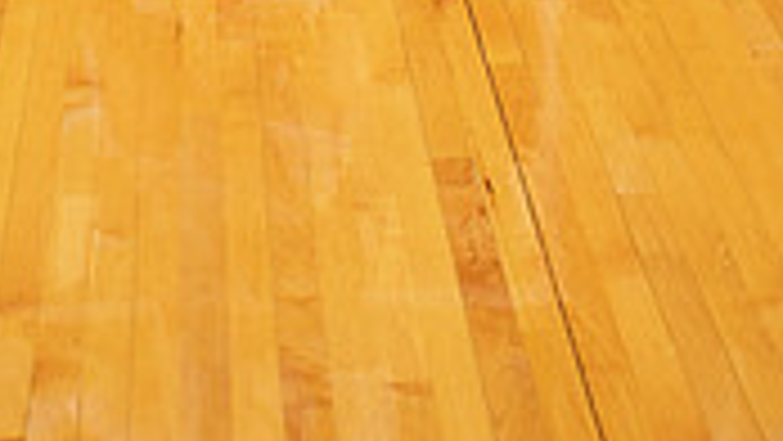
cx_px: 234
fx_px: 1911
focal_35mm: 92
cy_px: -522
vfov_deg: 11.5
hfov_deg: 23.0
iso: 320
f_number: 7.1
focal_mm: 34
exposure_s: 1/320
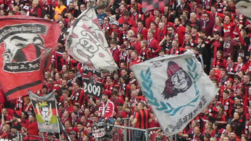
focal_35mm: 415
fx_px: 2761
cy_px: 60
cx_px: 58
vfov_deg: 2.9
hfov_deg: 5.2
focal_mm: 19
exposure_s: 1/80
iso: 250
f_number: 5.1
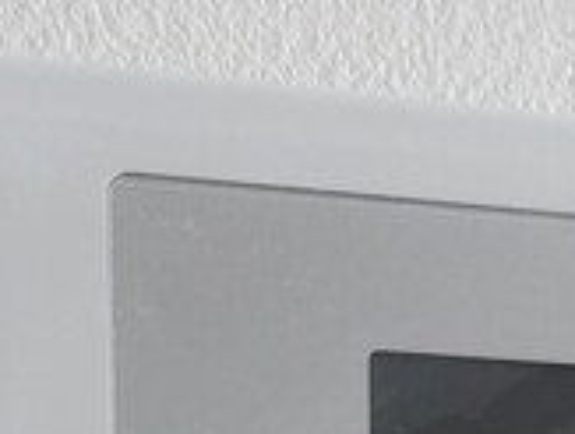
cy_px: 960
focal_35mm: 141
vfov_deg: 9.6
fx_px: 2347
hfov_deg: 13.7
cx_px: 589
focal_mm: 5.23
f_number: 1.8
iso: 200
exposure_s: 1/120
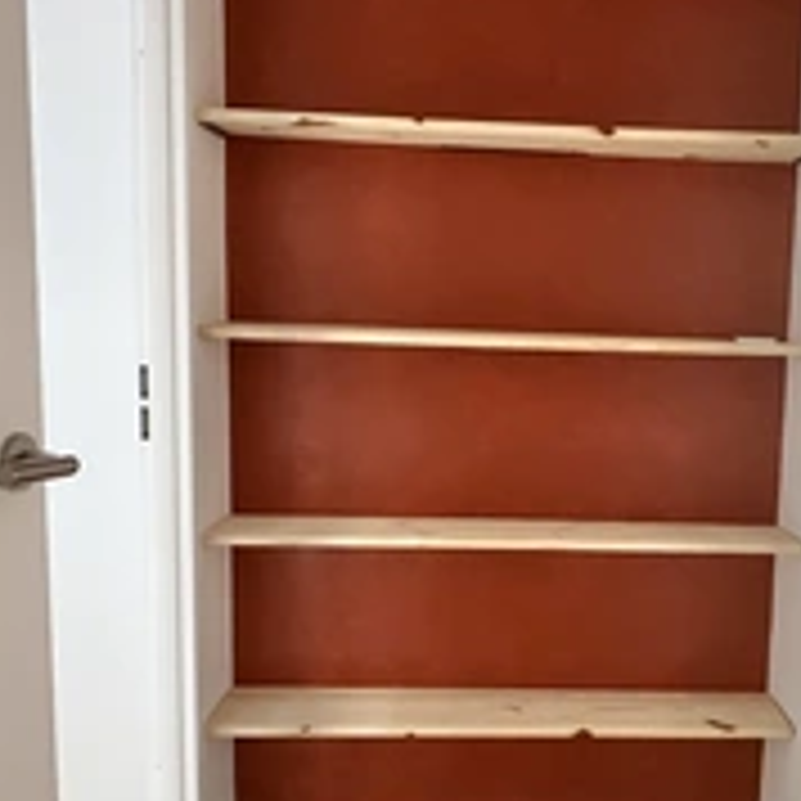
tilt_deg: -7.2
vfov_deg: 44.8
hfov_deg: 43.8
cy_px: 454
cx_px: 578
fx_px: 969
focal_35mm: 37
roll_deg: -1.8
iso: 320
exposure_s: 1/60
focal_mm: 2.22
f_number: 2.2
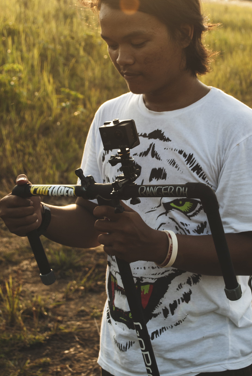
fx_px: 880
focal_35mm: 84
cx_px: 152
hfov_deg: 16.3
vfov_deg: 24.1
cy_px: 161
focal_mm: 40
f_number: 5.6
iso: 100
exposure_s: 1/160
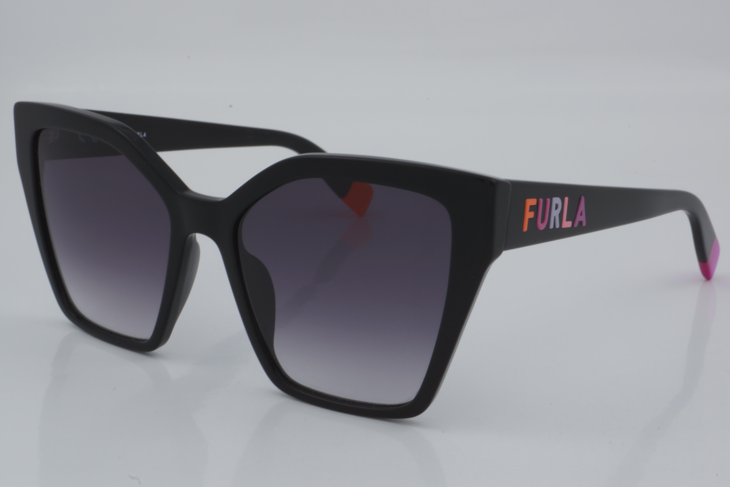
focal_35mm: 75
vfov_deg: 18.2
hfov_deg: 27.0
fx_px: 1521
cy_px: 244
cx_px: 365
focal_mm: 50
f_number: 32
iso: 100
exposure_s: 1/4
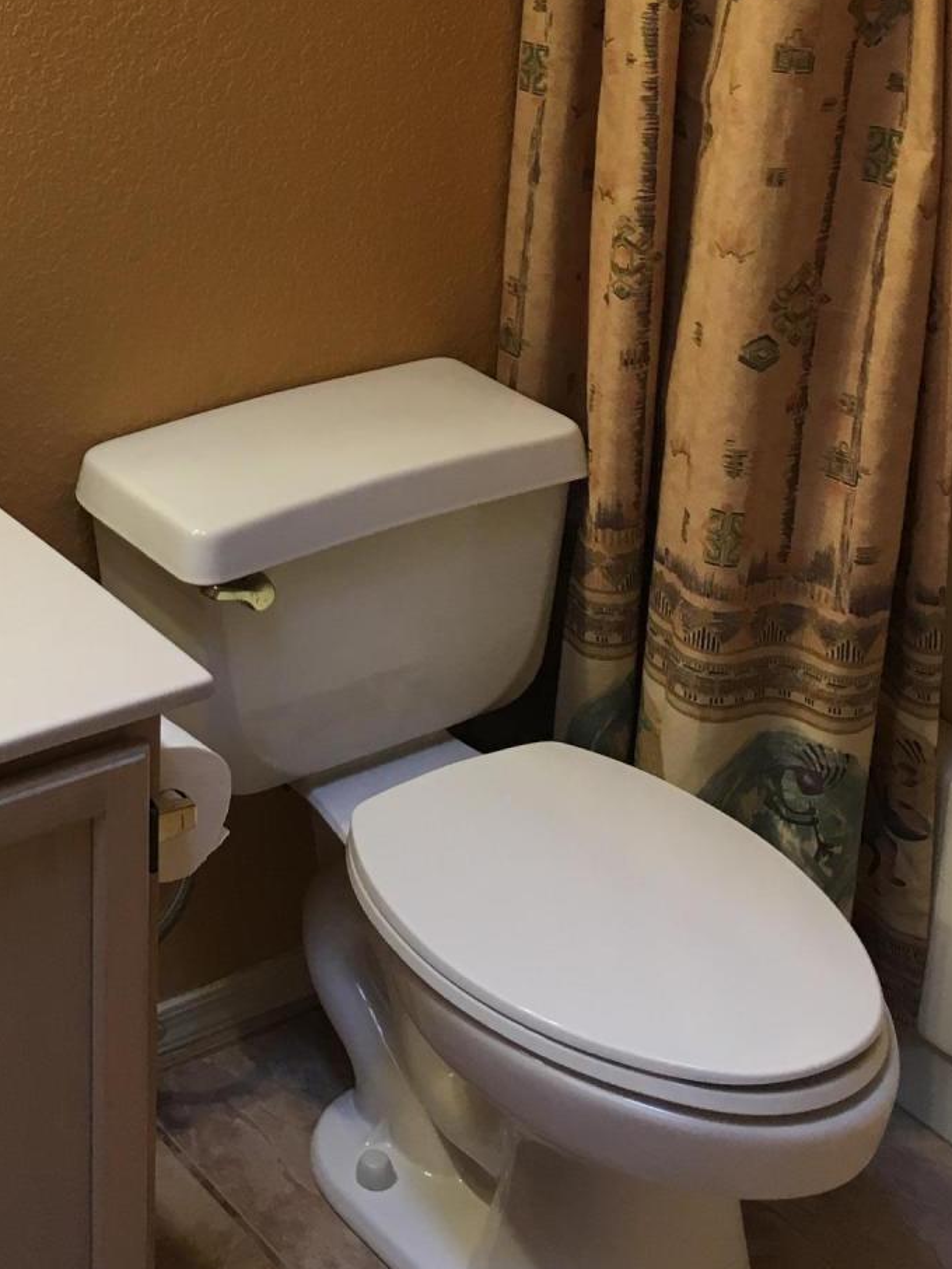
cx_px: 83
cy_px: 36
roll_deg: +0.5
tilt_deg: -12.9
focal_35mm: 64
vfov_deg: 28.6
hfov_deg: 22.4
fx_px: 2346
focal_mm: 4.15
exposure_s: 1/30
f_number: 2.2
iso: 64
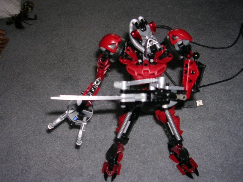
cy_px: 91
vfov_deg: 37.7
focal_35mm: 38
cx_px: 122
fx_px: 267
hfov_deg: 49.0
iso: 50
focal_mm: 5.8
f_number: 2.8
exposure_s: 1/60.1
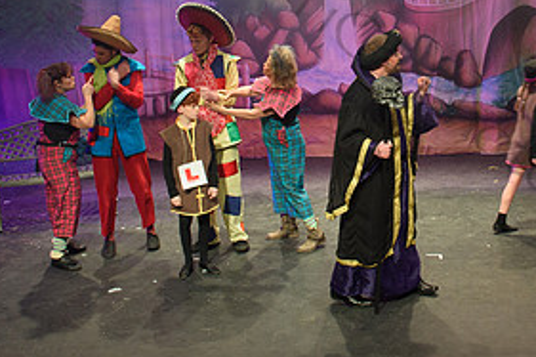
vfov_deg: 18.9
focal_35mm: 71
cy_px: 59
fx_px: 1056
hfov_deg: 28.1
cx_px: 398
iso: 1250
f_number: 5.6
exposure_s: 1/60
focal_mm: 27
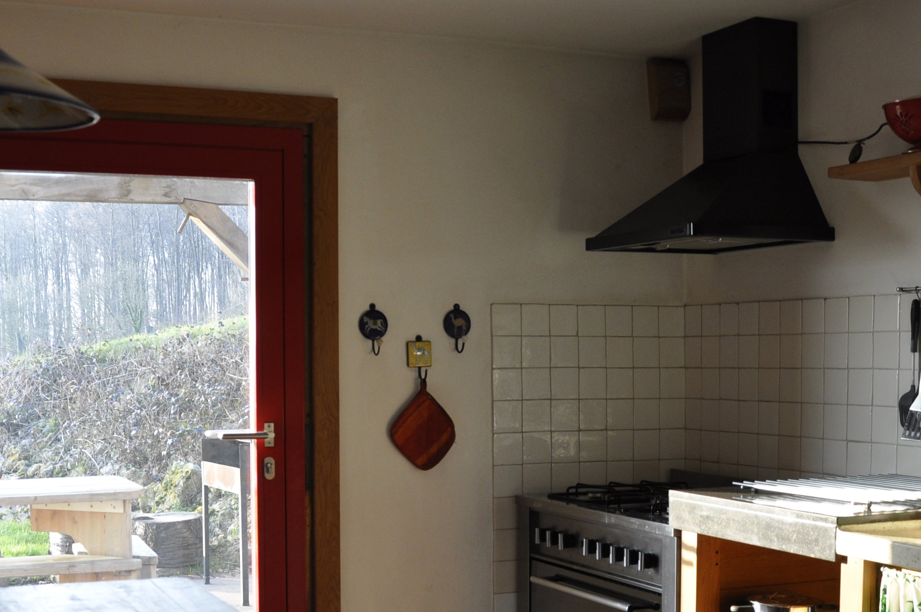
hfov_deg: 38.9
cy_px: 432
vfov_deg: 26.2
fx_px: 1303
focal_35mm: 51
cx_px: 413
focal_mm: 18
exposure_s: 1/100
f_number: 5
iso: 400
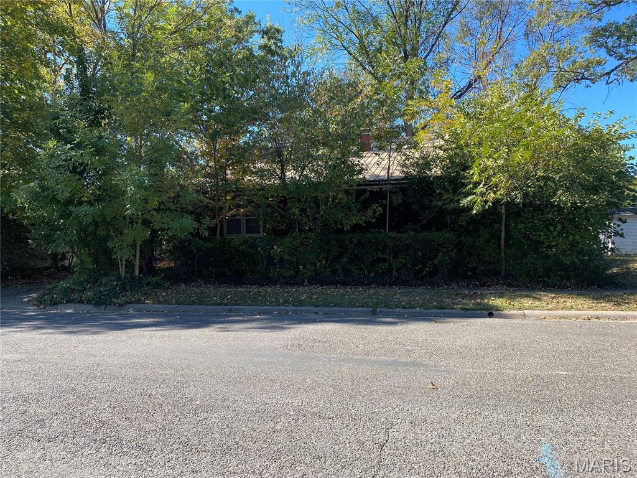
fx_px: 478
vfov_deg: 53.1
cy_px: 239
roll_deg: +0.3
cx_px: 318
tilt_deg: -0.4
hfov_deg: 67.3
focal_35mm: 26
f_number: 1.8
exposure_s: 1/742
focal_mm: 4.25
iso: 32
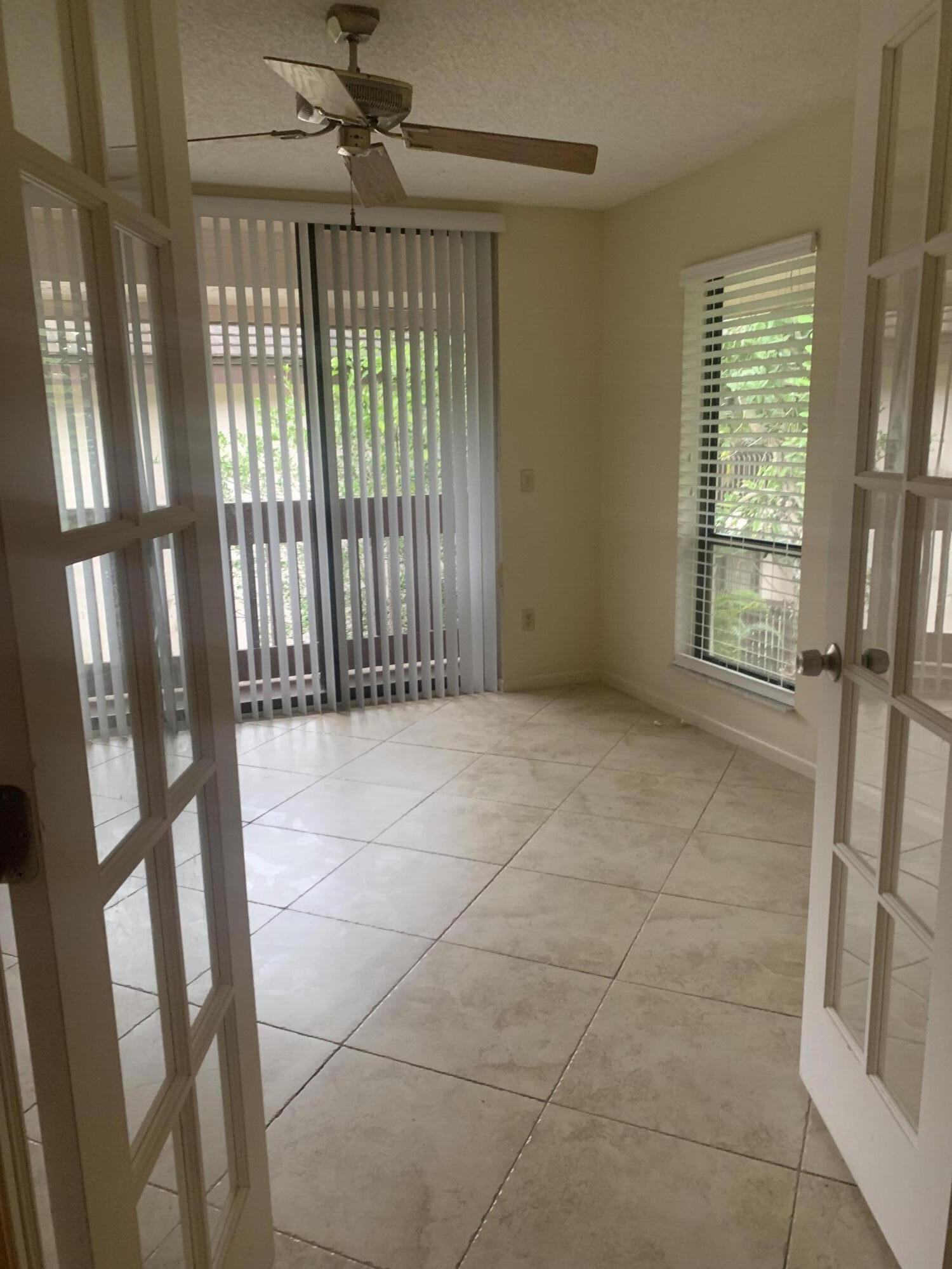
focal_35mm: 26
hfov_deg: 53.1
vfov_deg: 67.3
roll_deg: +1.8
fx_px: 953
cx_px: 476
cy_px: 634
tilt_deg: -12.5
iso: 320
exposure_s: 1/60
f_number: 1.8
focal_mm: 4.25
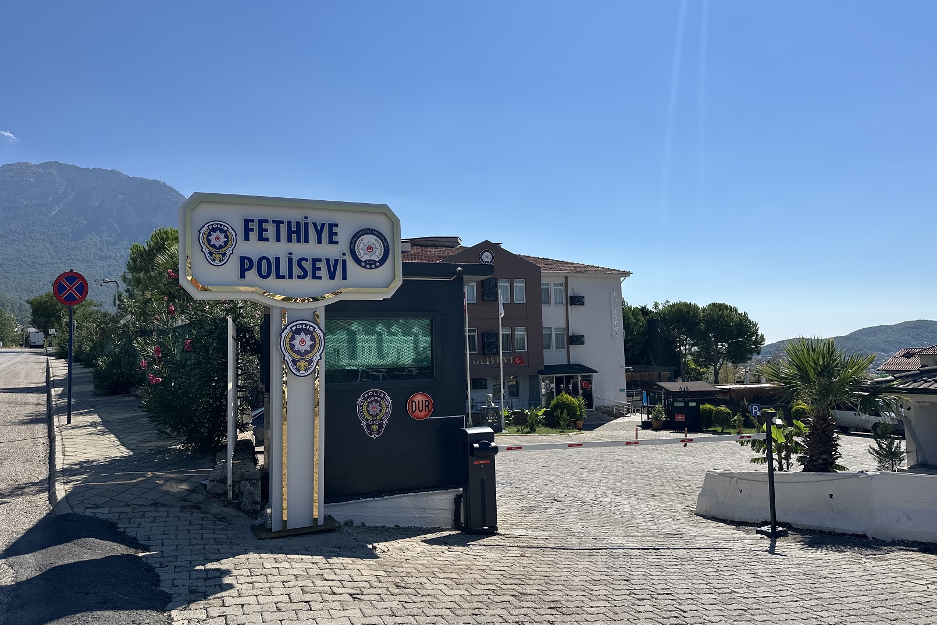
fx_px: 651
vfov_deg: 51.3
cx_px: 468
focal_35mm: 25
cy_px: 309
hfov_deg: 71.5
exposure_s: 1/9709
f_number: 1.78
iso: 80
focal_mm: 6.86
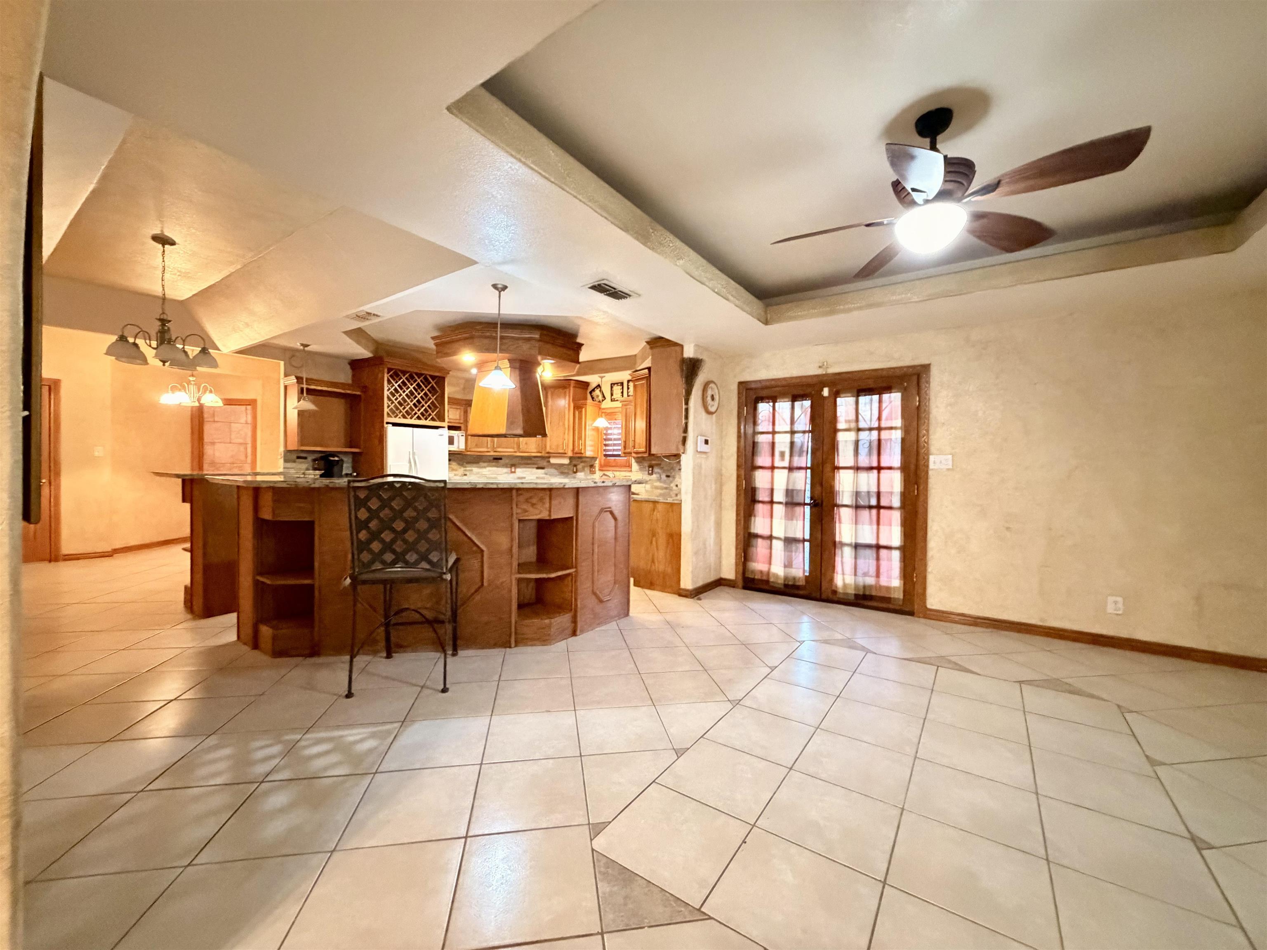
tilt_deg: -0.7
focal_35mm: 14
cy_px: 475
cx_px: 634
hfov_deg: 102.1
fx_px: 512
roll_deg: +0.1
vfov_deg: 85.7
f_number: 2.2
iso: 1600
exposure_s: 1/40
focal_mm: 2.22
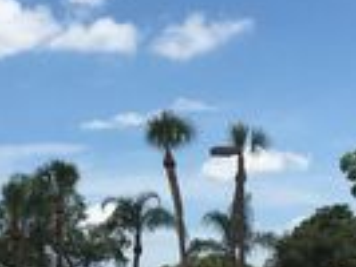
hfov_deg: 18.0
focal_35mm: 109
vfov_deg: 13.4
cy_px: 268
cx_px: 142
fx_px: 1122
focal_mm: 4.15
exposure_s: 1/2262
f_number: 2.2
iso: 25
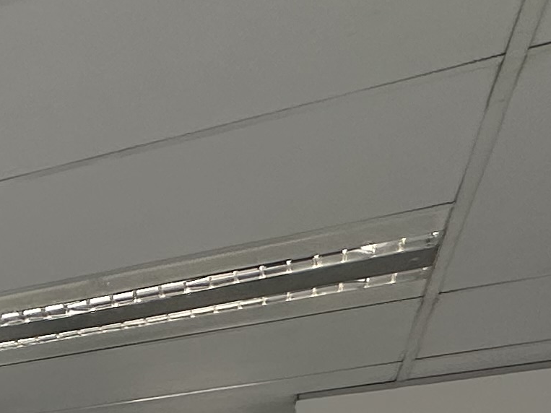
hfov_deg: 16.9
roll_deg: +0.0
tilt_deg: +2.5
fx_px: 1178
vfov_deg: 17.1
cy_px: 691
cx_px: -631
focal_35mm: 74
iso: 40
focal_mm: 2.22
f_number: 2.2
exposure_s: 1/179
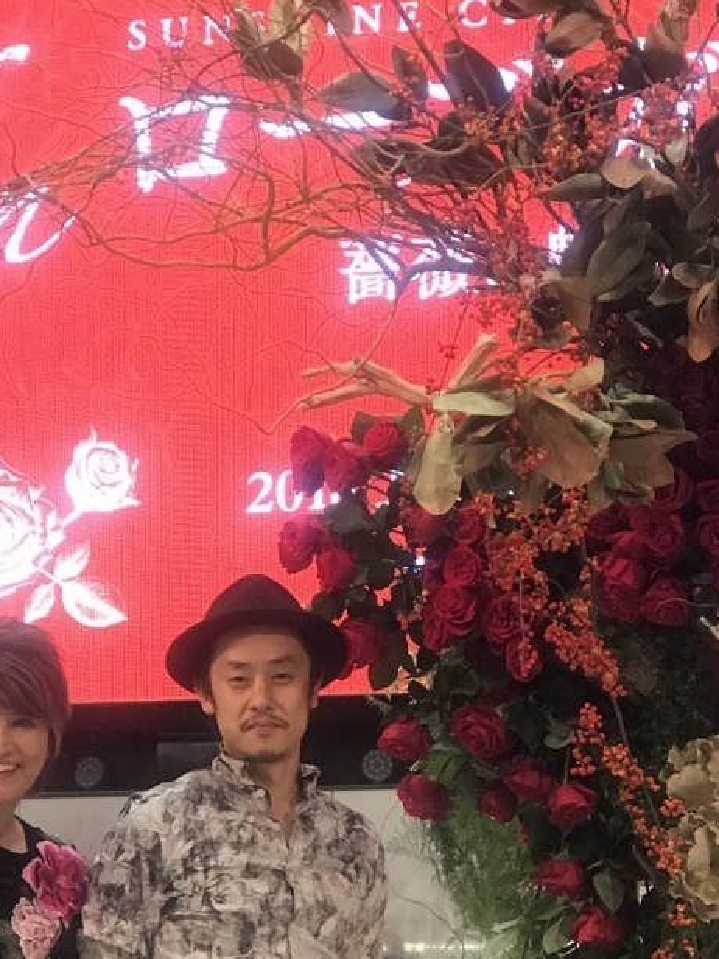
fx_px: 3074
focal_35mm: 111
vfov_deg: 17.6
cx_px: 440
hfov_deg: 13.3
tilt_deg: +5.3
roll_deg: +0.4
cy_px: 771
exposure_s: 1/60
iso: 160
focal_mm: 6.6
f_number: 2.8
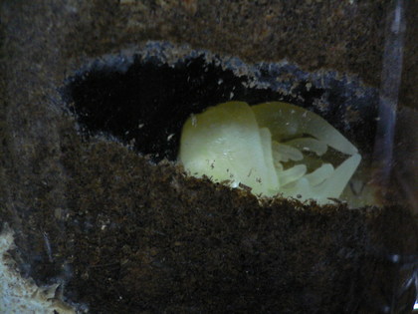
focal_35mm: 35
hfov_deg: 52.6
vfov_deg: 40.7
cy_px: 157
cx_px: 209
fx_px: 423
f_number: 2.8
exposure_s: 1/8
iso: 200
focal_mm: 5.8
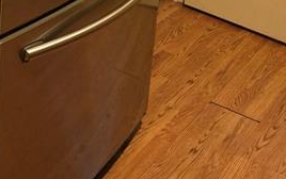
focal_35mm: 93
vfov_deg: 12.6
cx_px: 91
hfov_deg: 22.2
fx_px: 725
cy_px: -161
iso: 1000
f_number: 1.8
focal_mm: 5.4
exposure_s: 1/60
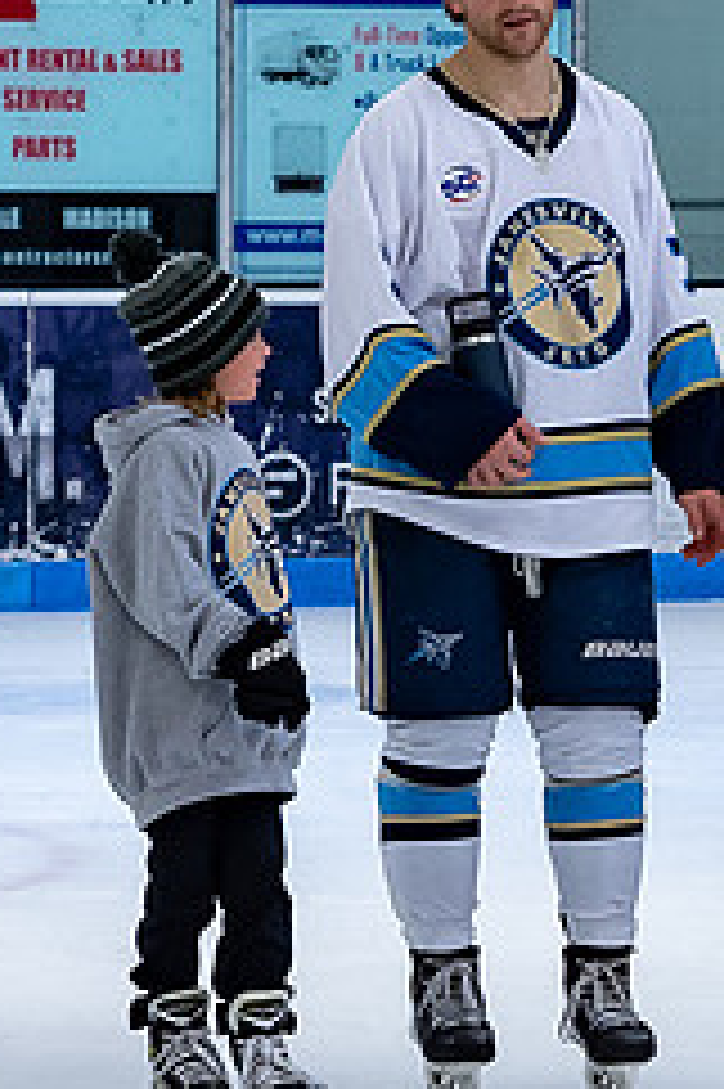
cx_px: 497
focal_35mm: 421
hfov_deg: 3.3
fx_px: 12717
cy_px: 461
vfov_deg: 4.9
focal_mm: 70
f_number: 4
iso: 400
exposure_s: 1/250
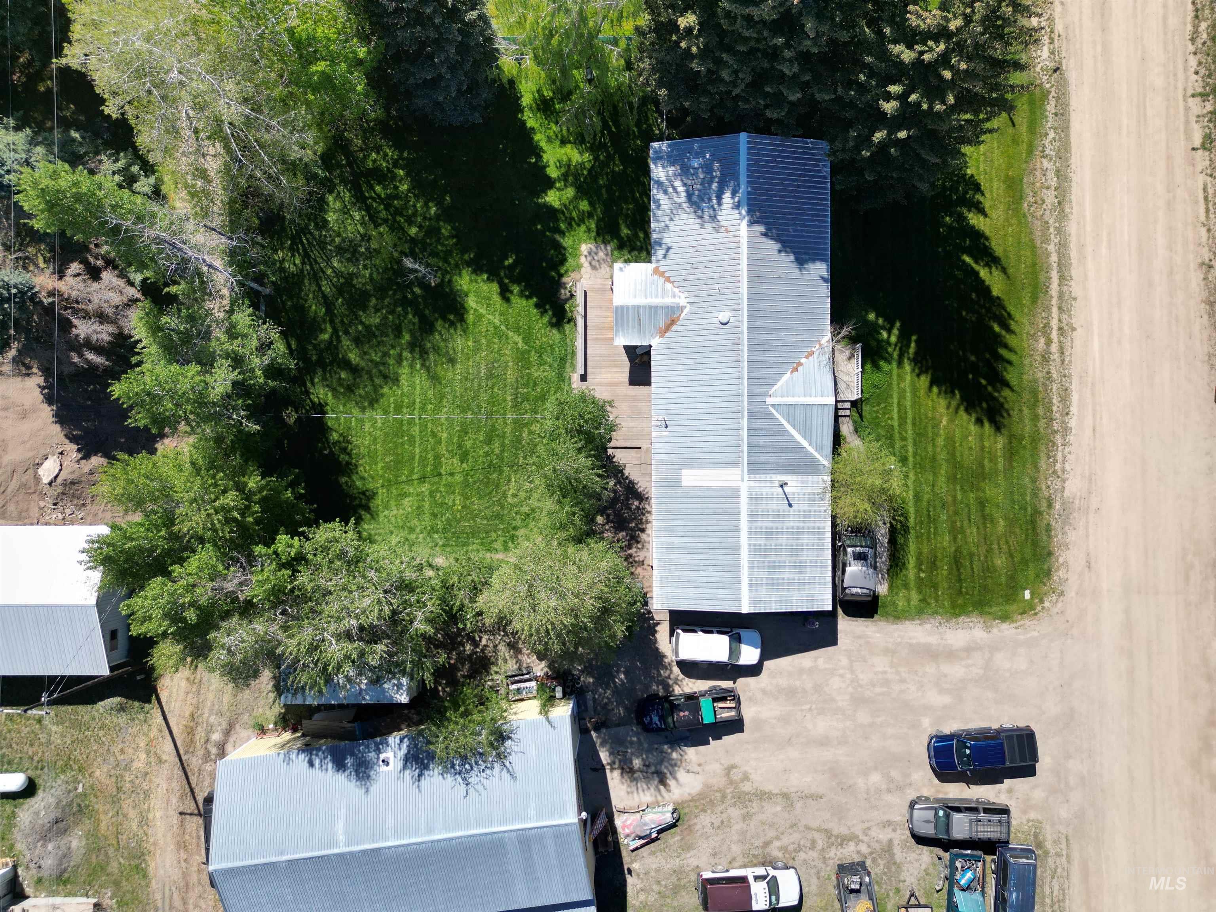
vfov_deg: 56.8
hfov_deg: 71.6
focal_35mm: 24
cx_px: 608
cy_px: 456
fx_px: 843
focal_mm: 6.72
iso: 100
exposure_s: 1/180
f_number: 1.7
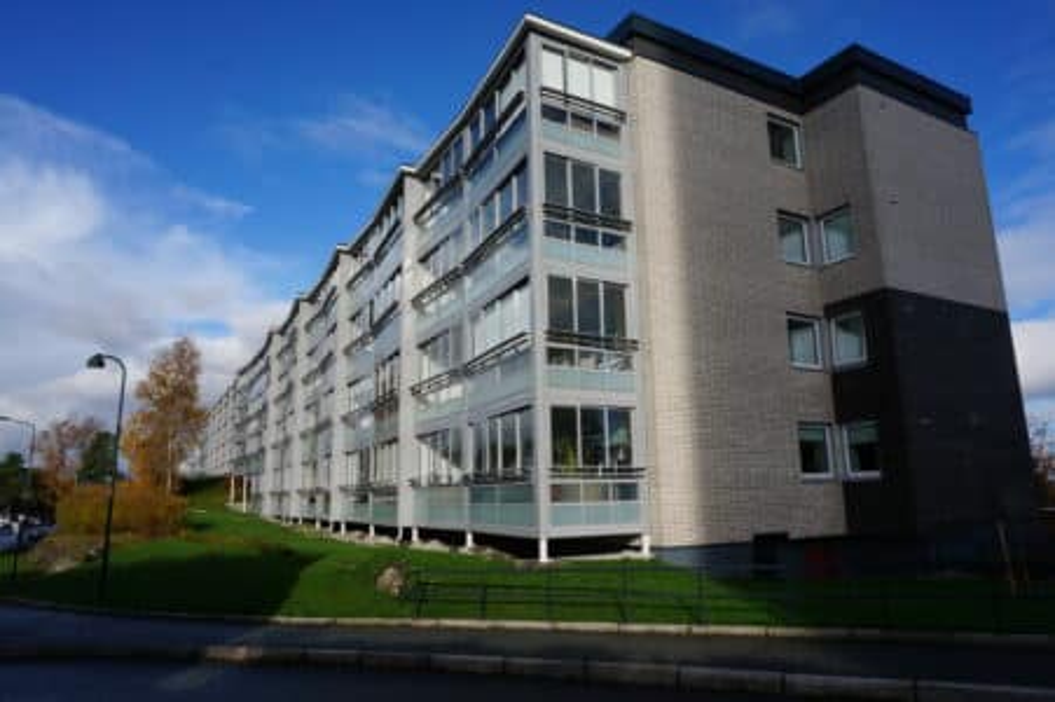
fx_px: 703
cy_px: 351
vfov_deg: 53.1
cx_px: 528
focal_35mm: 24
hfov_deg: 73.8
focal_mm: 16
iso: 100
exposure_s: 1/125
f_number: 13
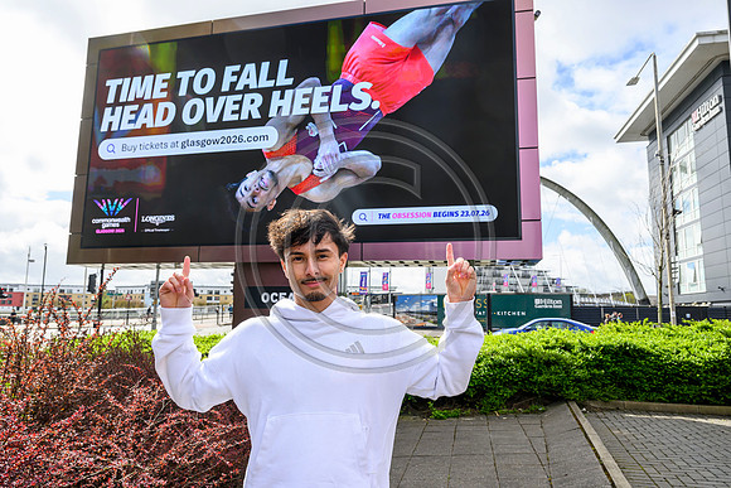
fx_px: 487
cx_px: 366
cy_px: 244
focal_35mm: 24
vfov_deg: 53.2
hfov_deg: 73.7
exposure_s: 1/1000
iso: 500
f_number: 6.3
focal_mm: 24
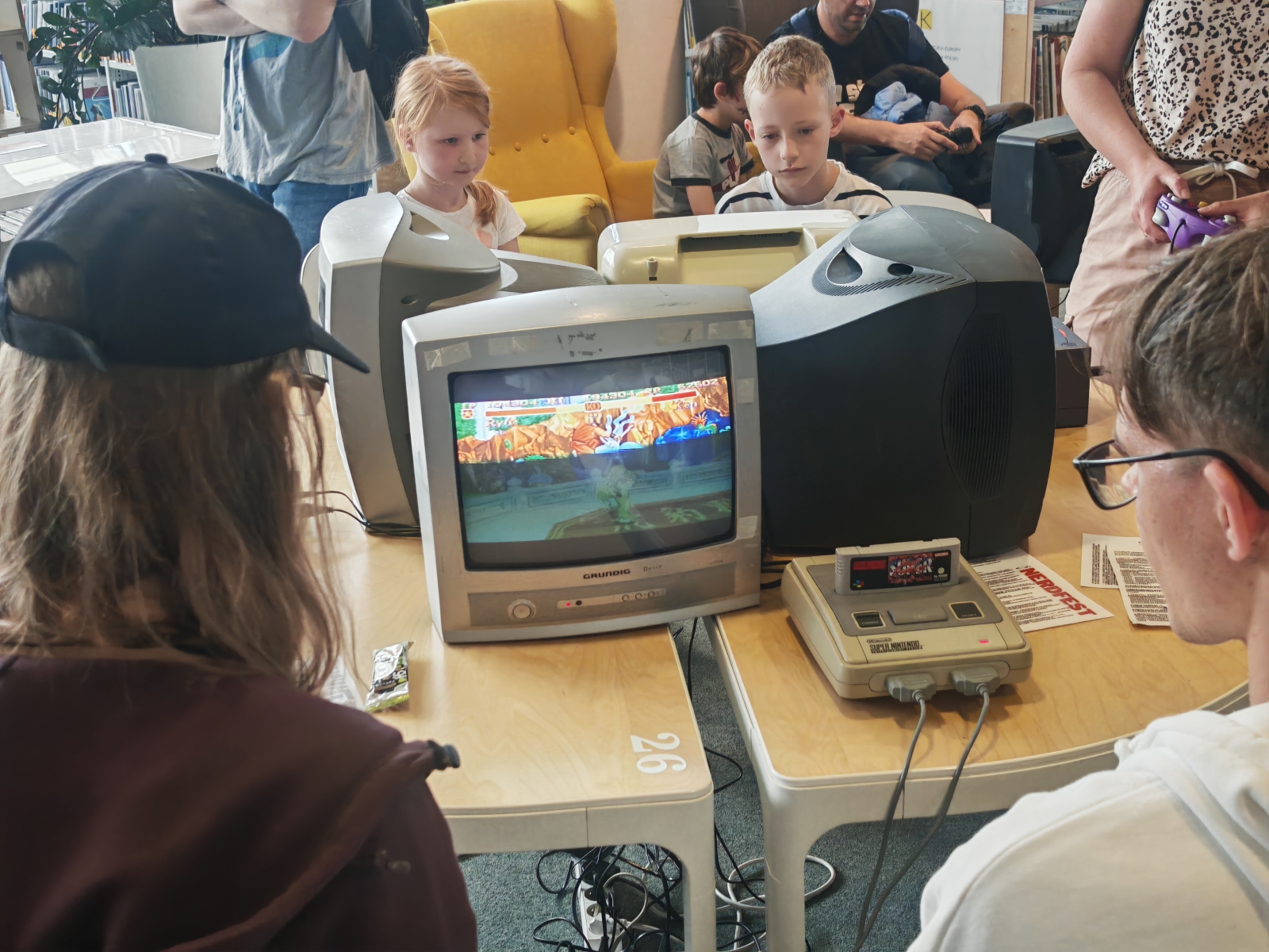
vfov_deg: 30.3
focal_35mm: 48
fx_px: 1760
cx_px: 634
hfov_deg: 39.7
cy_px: 476
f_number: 2
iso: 100
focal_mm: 6.83
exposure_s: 1/100
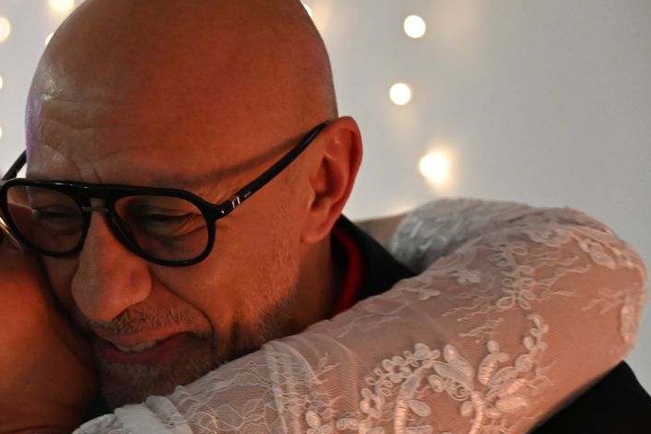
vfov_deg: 11.5
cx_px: 90
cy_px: 246
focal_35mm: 119
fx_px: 2151
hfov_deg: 17.0
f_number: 4
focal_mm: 66
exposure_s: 1/60
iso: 6400
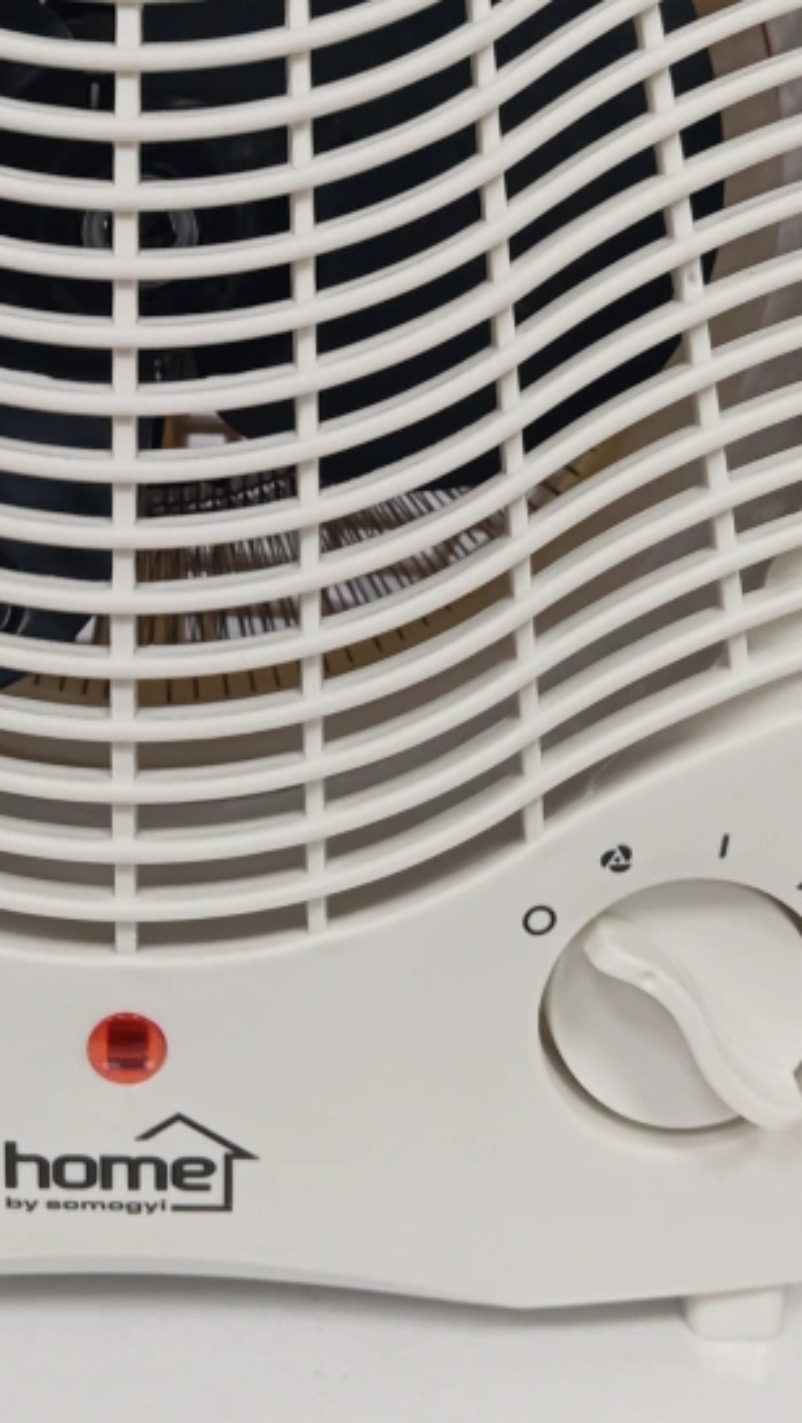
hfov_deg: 21.2
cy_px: 359
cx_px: 152
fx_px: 2115
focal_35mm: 56
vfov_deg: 36.4
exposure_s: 1/33.3
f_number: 1.8
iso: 201
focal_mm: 4.22
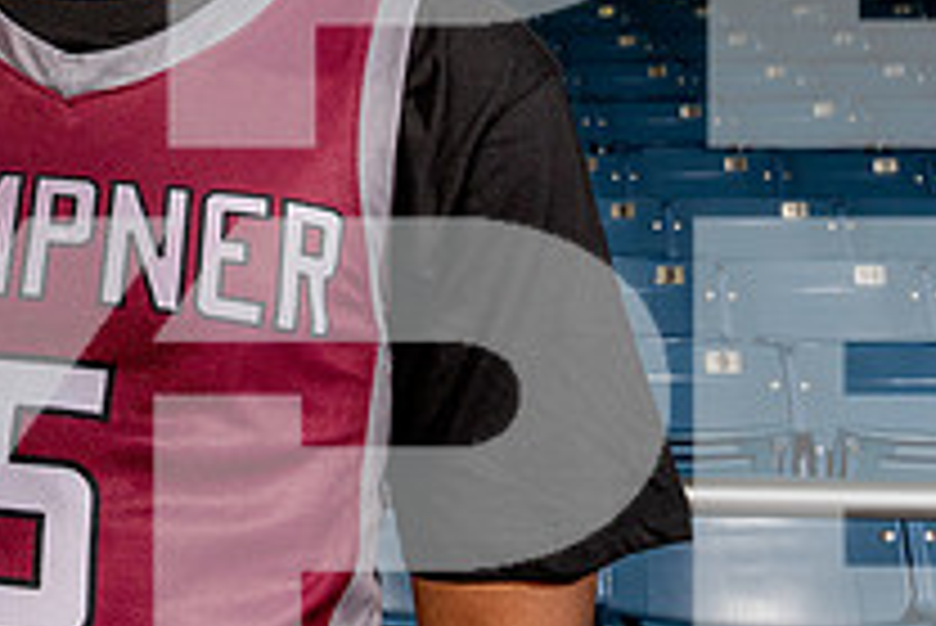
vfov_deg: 19.4
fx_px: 1743
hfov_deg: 28.8
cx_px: 81
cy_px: -88
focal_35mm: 67
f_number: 7.1
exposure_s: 1/125
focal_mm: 24
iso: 250
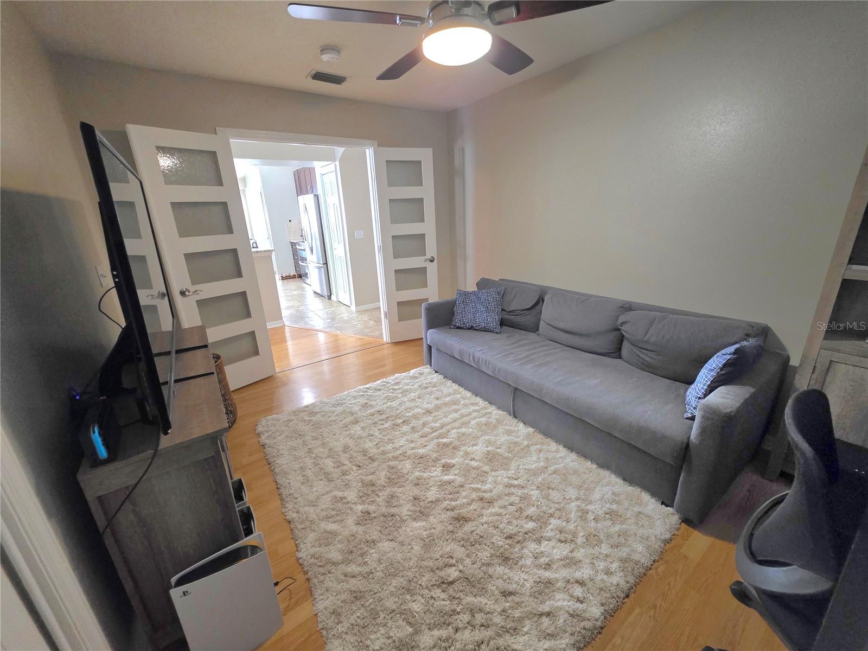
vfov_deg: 89.9
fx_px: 326
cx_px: 434
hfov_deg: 106.2
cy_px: 326
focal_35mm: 13
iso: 800
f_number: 1.9
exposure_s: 1/60.2
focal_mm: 2.2
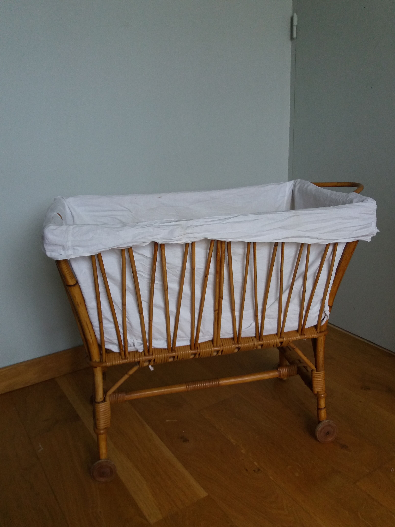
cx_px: 198
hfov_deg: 49.7
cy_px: 264
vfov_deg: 63.4
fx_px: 426
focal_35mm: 28
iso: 100
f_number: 1.9
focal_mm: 3.7
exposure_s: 1/100
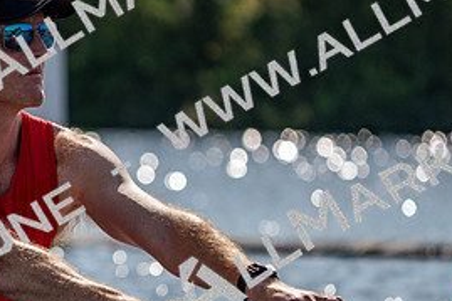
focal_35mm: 535
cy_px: 177
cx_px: 35
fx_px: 6713
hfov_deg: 3.9
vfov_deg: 2.6
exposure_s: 1/1600
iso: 125
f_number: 5.6
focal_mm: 248
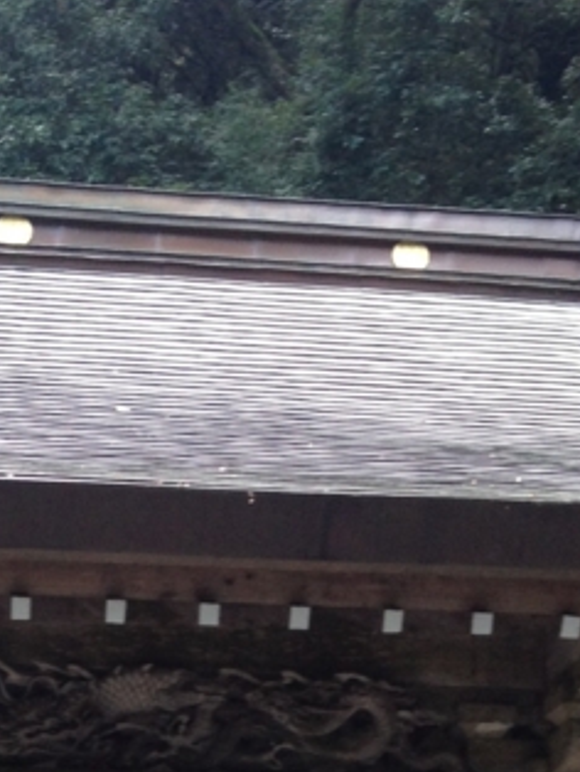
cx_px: 91
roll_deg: +0.6
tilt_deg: +3.0
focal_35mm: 114
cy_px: 1188
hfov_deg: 12.9
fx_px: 2543
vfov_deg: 15.7
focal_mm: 4.28
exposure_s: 1/120
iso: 64
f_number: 2.4
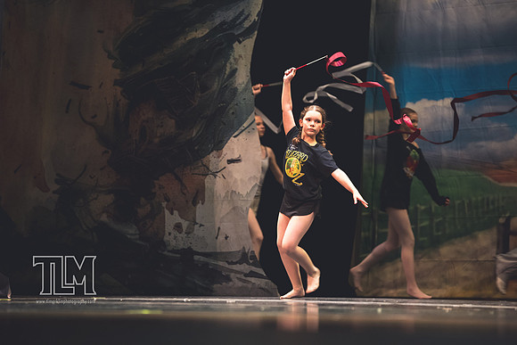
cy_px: 172
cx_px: 258
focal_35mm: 165
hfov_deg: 12.4
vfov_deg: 8.3
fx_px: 2370
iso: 4000
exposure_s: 1/250
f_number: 2.8
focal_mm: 165
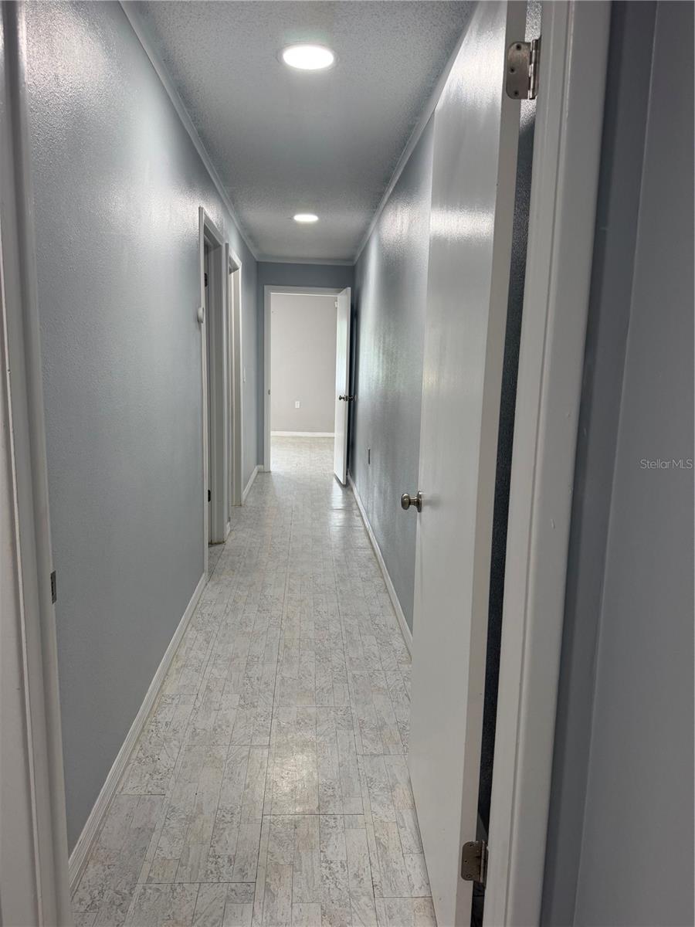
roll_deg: -1.3
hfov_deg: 56.8
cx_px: 348
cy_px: 464
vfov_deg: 71.6
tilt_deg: -9.5
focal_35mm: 24
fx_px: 642
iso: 125
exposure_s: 1/134
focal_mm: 6.76
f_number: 1.78
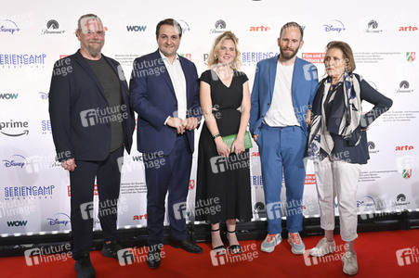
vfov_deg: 46.3
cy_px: 139
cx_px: 210
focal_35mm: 28
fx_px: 326
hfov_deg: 65.5
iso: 1250
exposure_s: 1/250
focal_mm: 28
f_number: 4.5
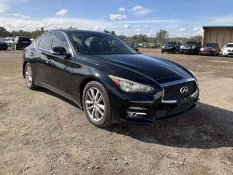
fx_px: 195
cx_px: 116
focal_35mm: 29
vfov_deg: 48.2
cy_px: 88
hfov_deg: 61.7
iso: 25
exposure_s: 1/1451
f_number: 1.8
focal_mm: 3
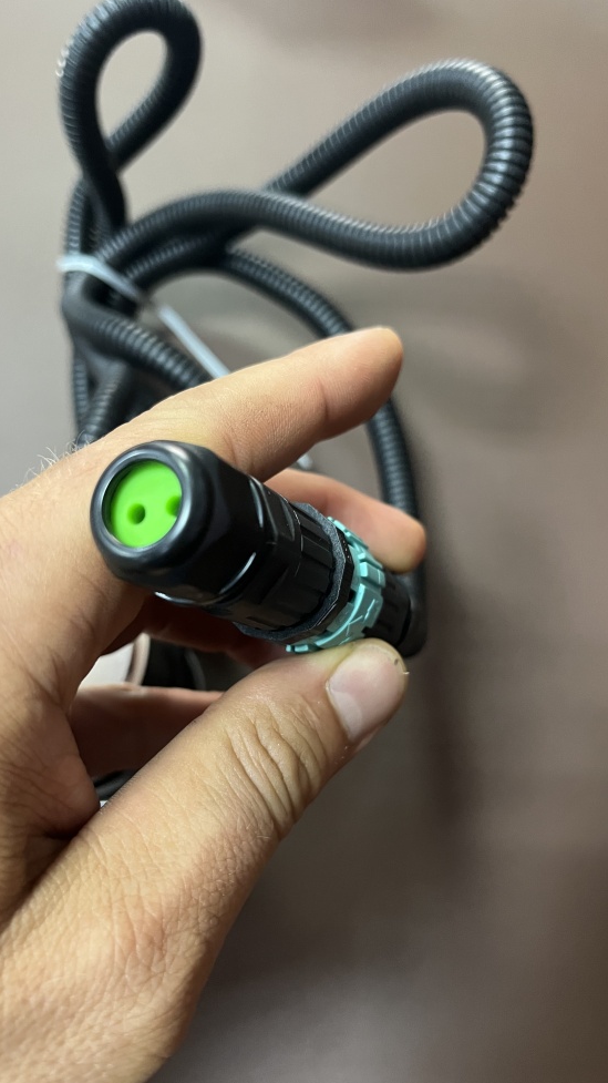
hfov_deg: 40.1
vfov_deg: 66.1
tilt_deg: -70.3
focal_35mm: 29
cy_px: 537
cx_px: 289
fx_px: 832
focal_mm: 5.1
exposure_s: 1/50
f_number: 1.6
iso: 400
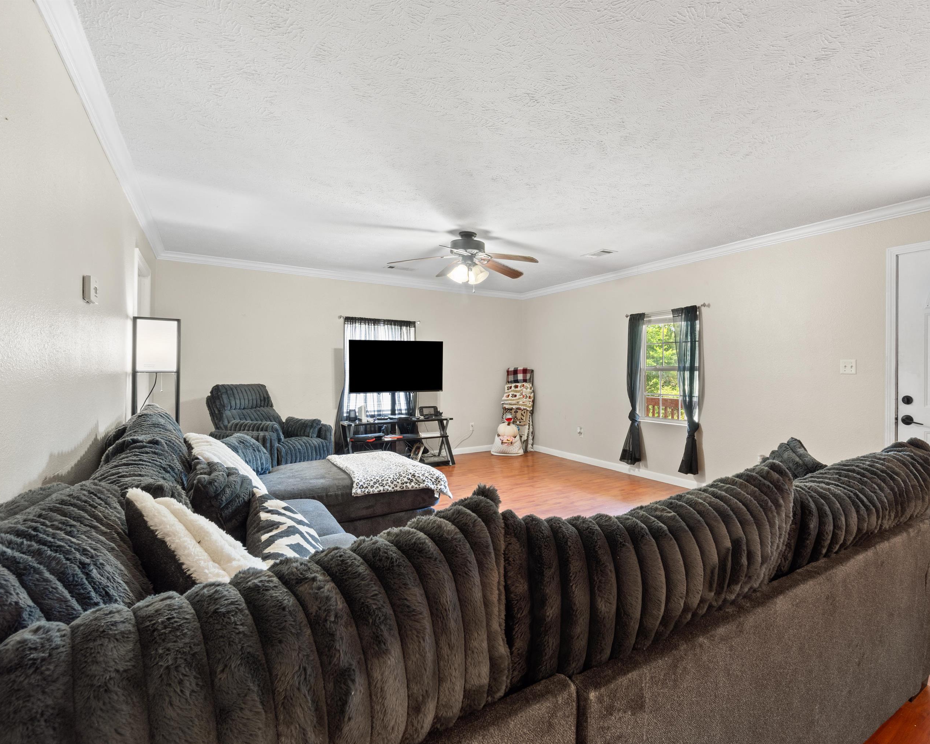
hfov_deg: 88.6
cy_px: 374
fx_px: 468
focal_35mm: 17
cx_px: 553
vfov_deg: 77.0
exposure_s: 4
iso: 100
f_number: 8
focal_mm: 10
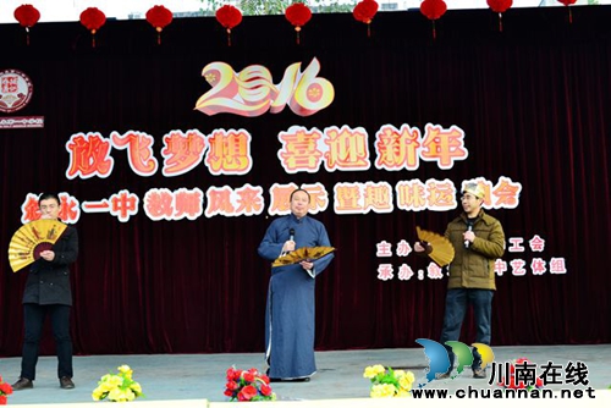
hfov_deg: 38.9
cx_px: 306
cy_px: 204
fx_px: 866
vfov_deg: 26.5
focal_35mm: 51
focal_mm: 34
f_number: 8
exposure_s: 1/60
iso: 400
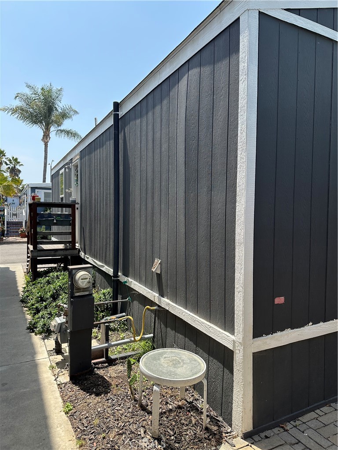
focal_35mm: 24
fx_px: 312
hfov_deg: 56.8
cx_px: 169
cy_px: 225
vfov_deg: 71.6
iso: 80
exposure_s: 1/2525
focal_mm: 6.86
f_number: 1.78
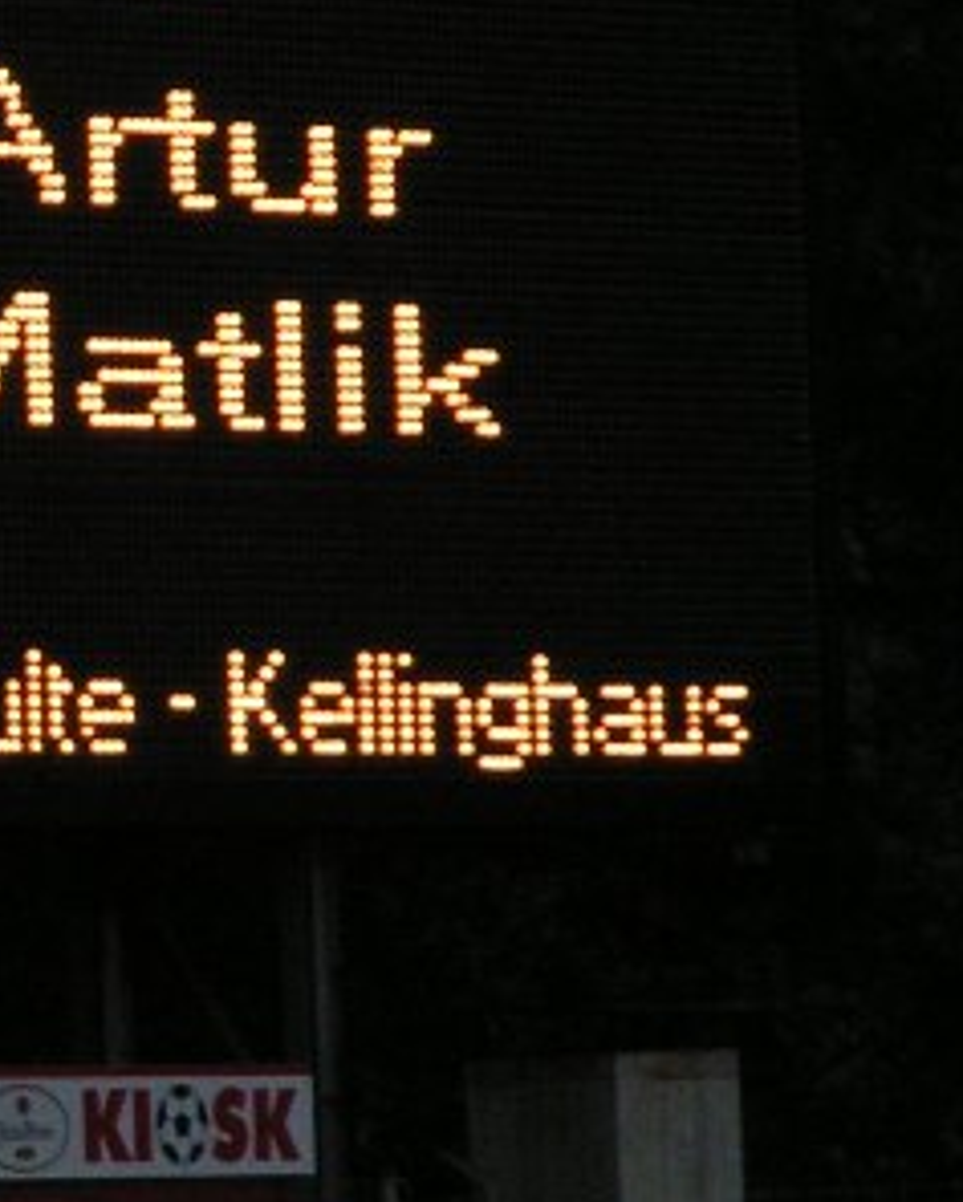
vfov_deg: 4.3
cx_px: -427
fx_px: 16166
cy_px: 219
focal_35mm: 454
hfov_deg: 3.4
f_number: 3.5
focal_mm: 26.3
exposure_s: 1/160
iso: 200
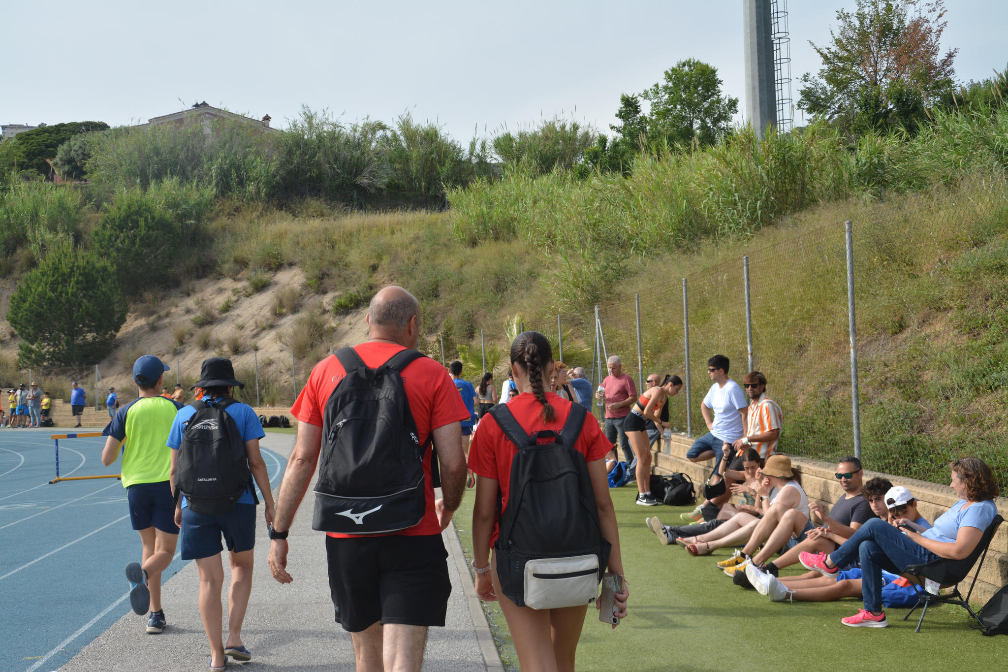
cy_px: 336
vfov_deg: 28.1
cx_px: 504
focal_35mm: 48
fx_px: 1344
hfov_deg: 41.1
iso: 400
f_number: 6.3
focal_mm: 32
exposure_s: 1/1600
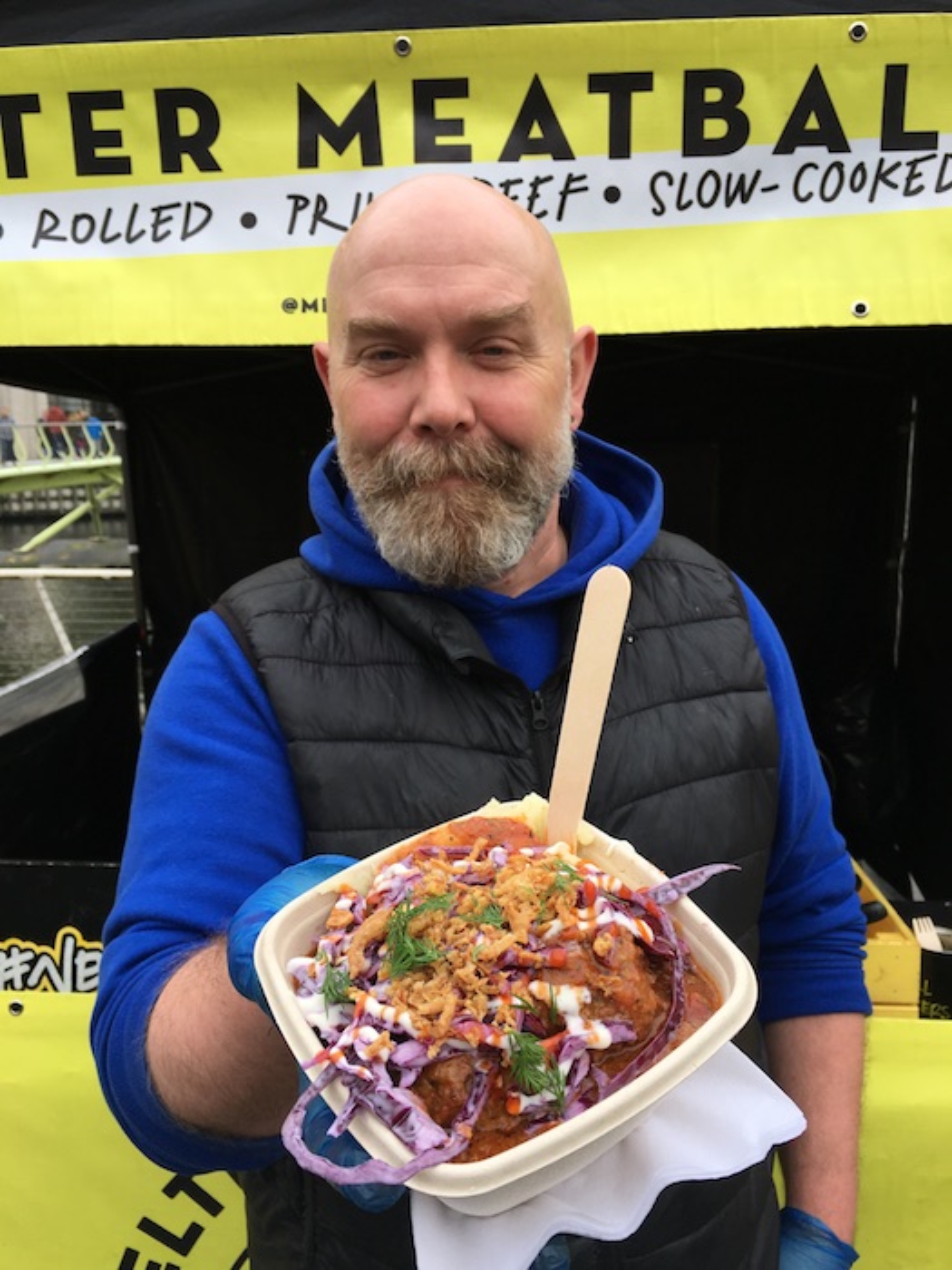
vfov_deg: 61.7
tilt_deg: -7.9
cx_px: 476
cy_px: 635
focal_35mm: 29
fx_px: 1063
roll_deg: +1.1
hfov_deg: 48.2
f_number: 2.2
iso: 25
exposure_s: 1/530
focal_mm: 4.15
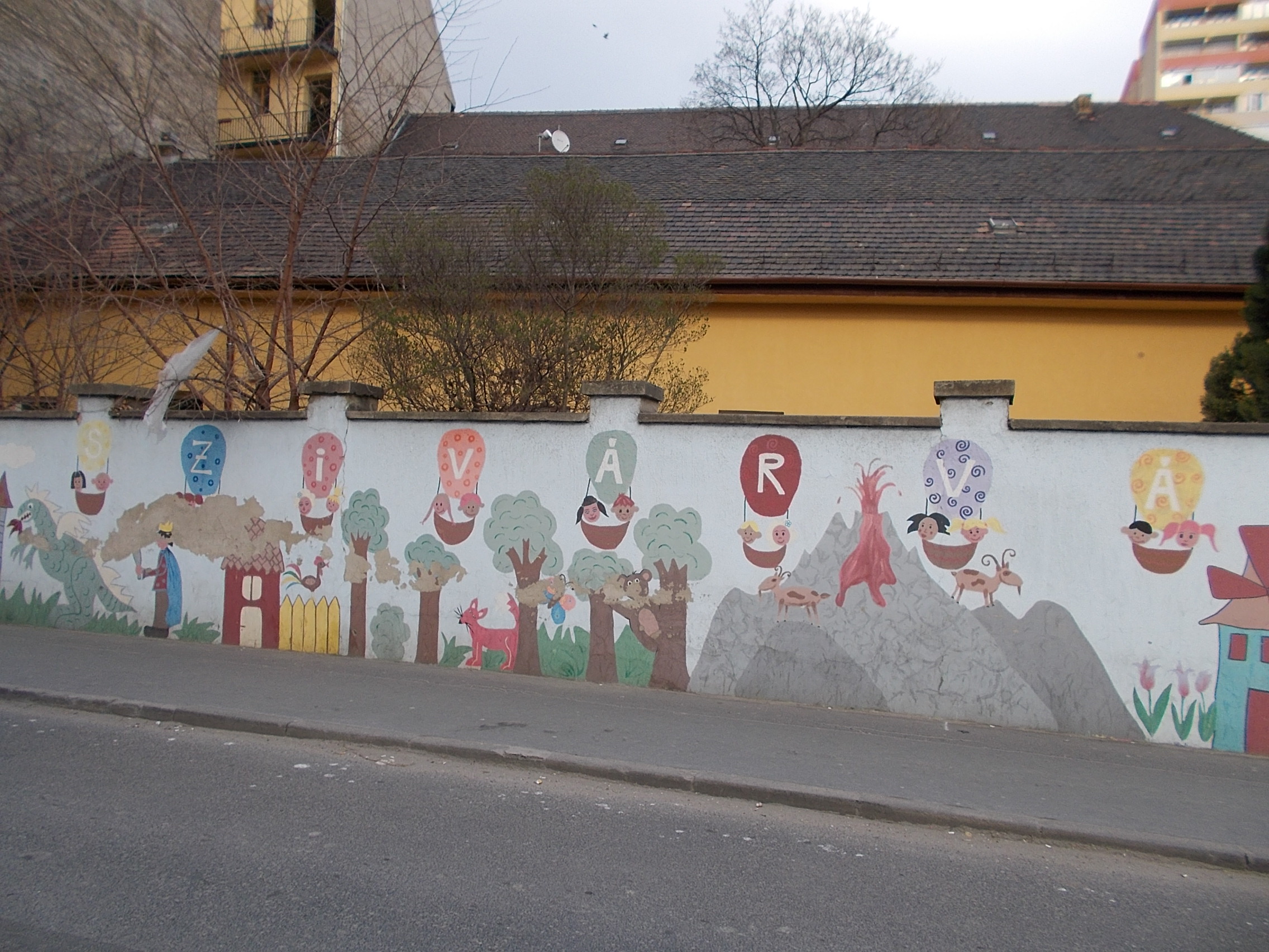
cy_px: 476
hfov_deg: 67.3
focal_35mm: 26
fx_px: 953
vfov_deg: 53.1
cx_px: 634
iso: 80
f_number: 3.2
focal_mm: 4.6
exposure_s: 1/100
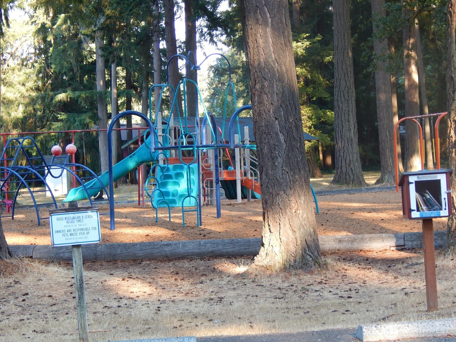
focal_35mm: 105
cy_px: 171
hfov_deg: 18.7
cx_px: 228
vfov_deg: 14.1
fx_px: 1383
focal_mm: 18.7
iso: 125
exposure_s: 1/50
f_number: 4.5
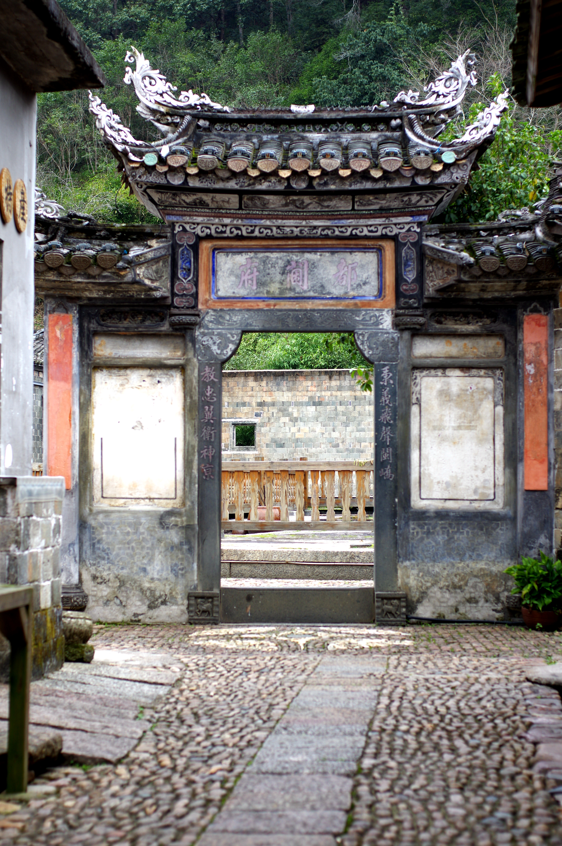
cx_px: 281
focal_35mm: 64
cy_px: 423
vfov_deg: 31.4
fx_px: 1501
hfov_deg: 21.2
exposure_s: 1/125
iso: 100
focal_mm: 43
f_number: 3.2
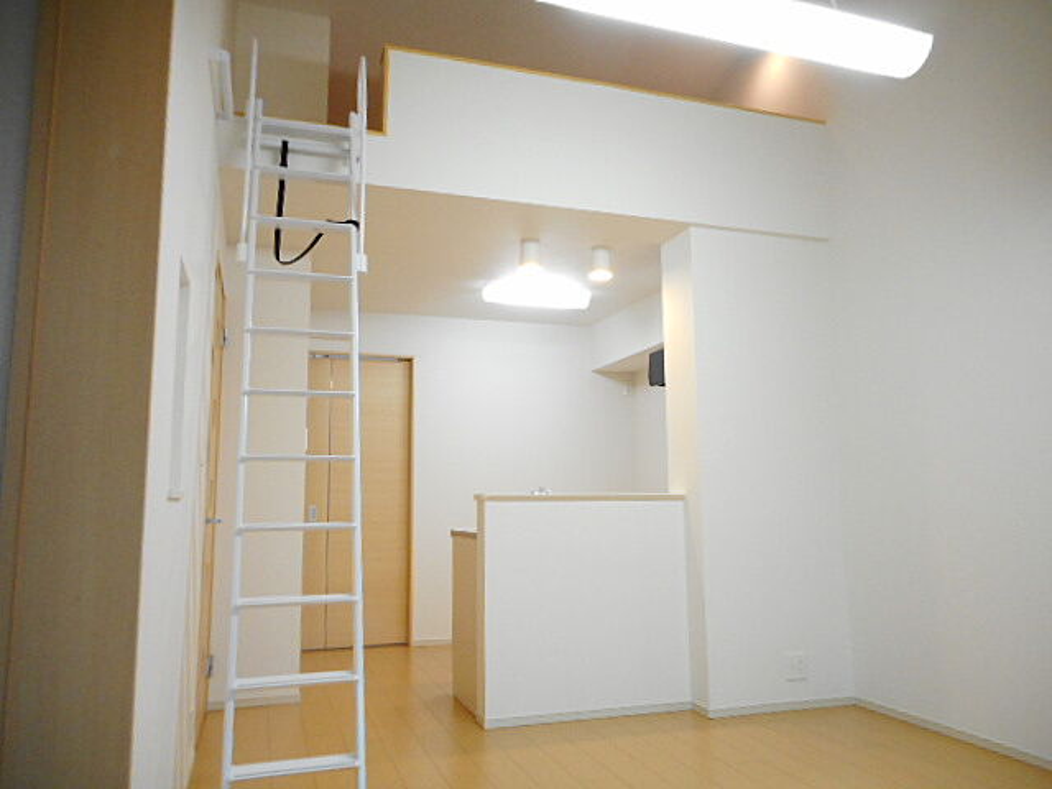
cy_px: 394
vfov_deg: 54.9
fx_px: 760
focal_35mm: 25
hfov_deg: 69.4
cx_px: 526
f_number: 3.7
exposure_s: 1/30
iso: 400
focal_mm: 4.5
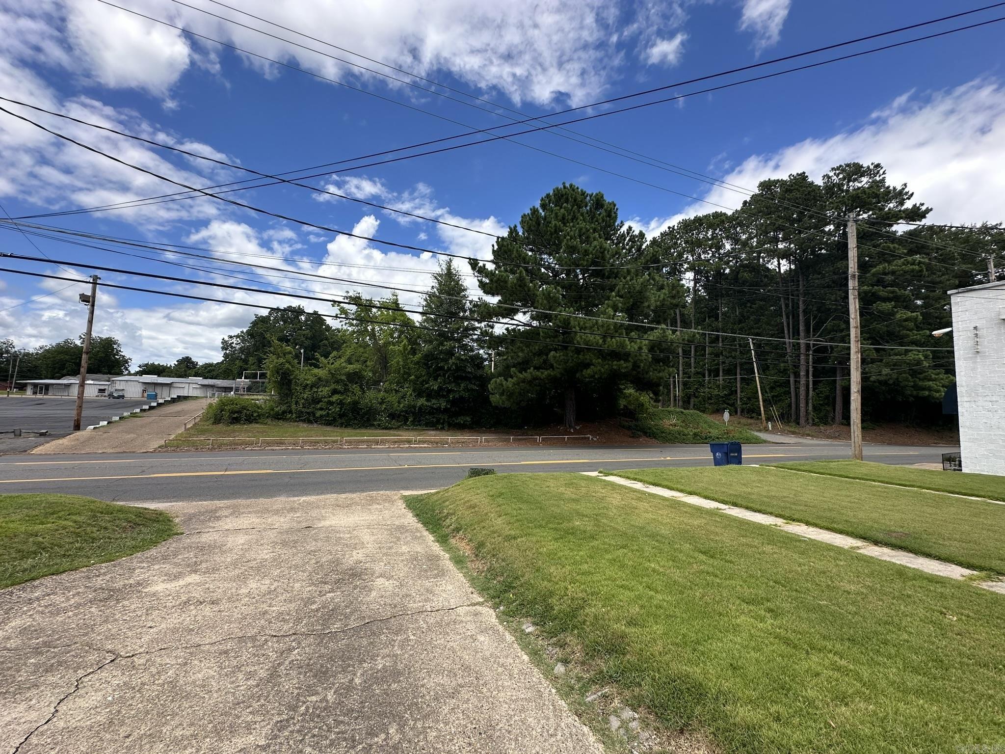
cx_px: 502
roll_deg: -1.2
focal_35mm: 14
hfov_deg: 102.1
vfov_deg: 85.7
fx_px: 406
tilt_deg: +4.2
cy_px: 377
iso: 50
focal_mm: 2.22
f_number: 2.2
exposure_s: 1/1261
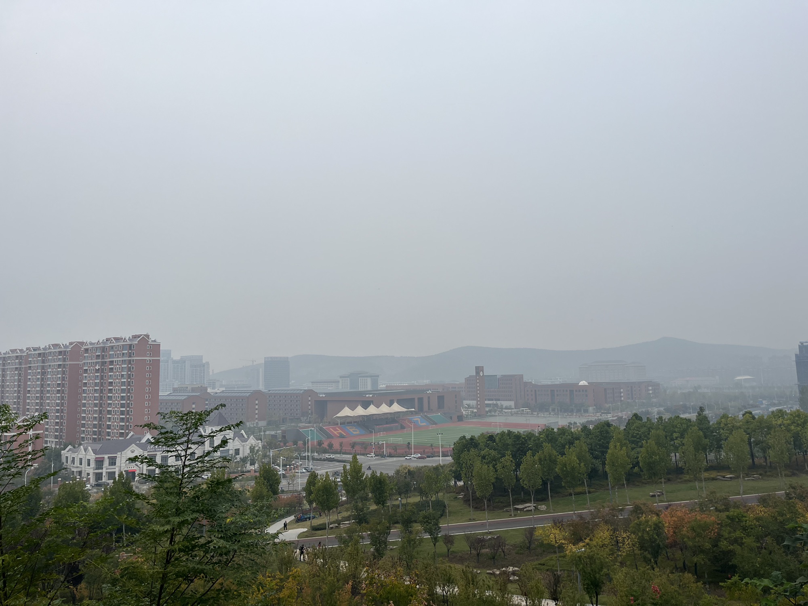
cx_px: 404
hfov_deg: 67.3
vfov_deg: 53.1
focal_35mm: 26
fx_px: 607
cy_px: 303
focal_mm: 5.1
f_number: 1.6
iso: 50
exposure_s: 1/777
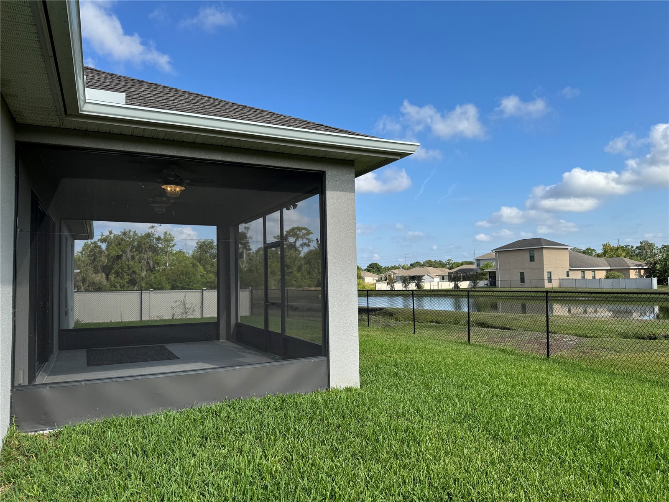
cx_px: 334
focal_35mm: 24
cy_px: 251
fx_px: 464
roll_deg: +1.1
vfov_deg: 56.8
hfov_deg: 71.6
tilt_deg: +2.8
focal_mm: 6.76
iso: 80
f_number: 1.78
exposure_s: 1/3802
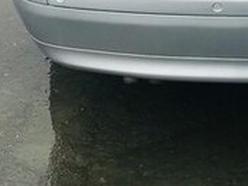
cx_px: 265
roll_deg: -0.6
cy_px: -129
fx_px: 752
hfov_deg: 18.1
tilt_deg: -18.0
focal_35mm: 105
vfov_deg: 13.0
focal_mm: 3.99
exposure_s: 1/1773
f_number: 1.8
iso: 20
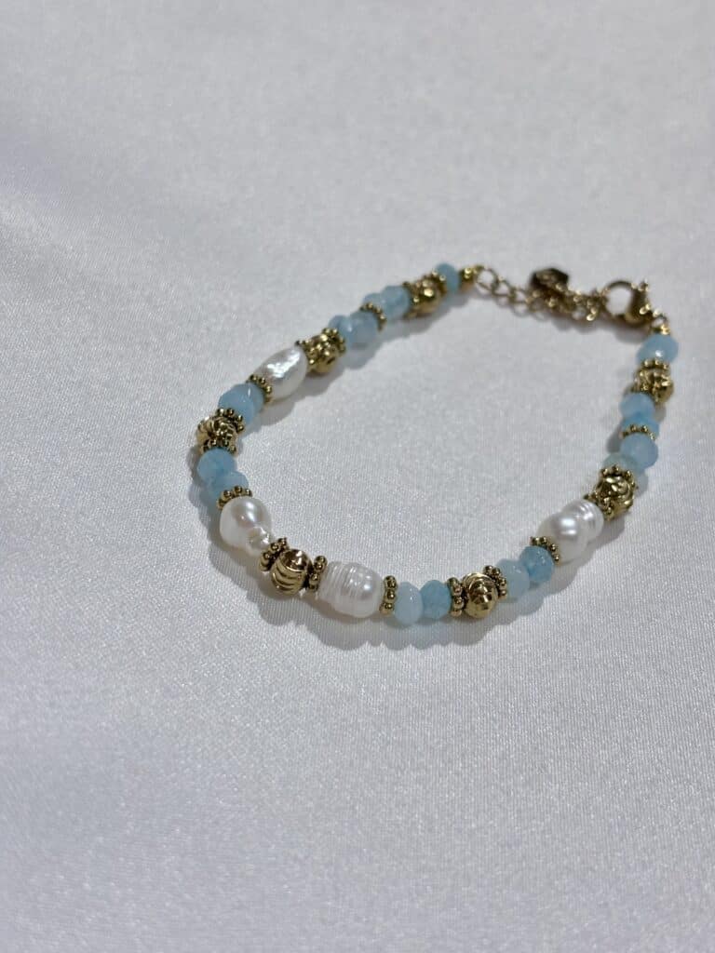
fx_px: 1432
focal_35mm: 52
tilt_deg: -47.6
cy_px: 476
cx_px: 358
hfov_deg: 28.0
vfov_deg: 36.8
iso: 32
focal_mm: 5.96
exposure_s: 1/263
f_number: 1.6
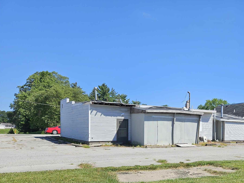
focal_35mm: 39
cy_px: 147
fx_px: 275
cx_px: 206
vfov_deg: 35.6
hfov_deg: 44.7
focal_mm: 5.4
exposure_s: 1/2000
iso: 25
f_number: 1.8
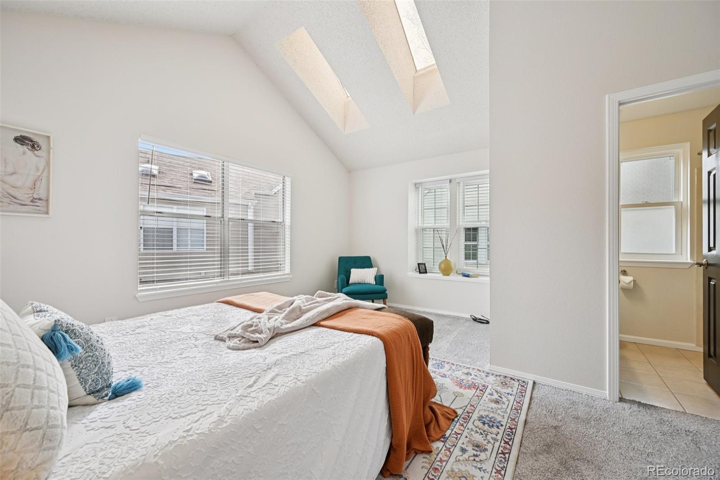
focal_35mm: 14
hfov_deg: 104.3
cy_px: 240
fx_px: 280
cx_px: 360
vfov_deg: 81.2
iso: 64
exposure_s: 1/15
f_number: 8
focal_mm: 14
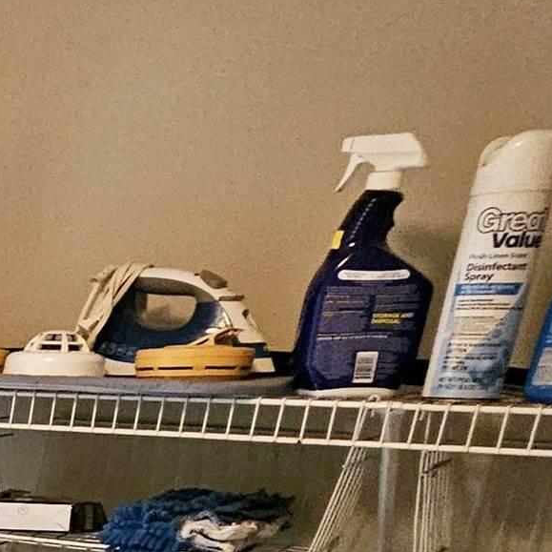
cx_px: -446
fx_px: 1101
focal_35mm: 61
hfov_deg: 20.1
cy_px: 782
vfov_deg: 23.6
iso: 320
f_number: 2.2
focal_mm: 2.2
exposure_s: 1/40
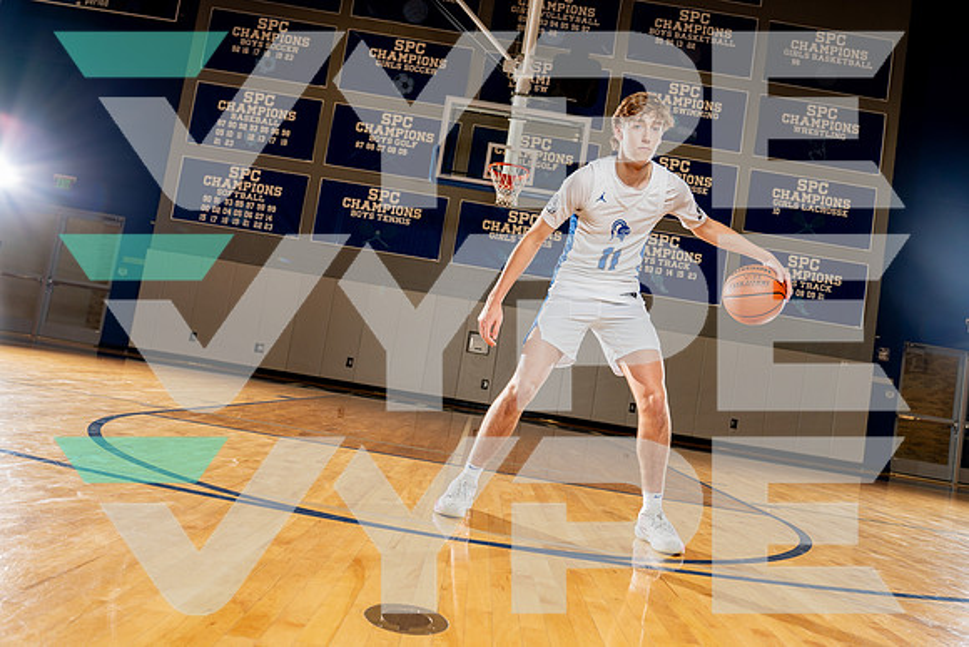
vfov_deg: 48.0
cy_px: 324
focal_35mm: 27
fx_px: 727
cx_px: 484
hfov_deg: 67.4
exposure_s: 1/250
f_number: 4
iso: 250
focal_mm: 27
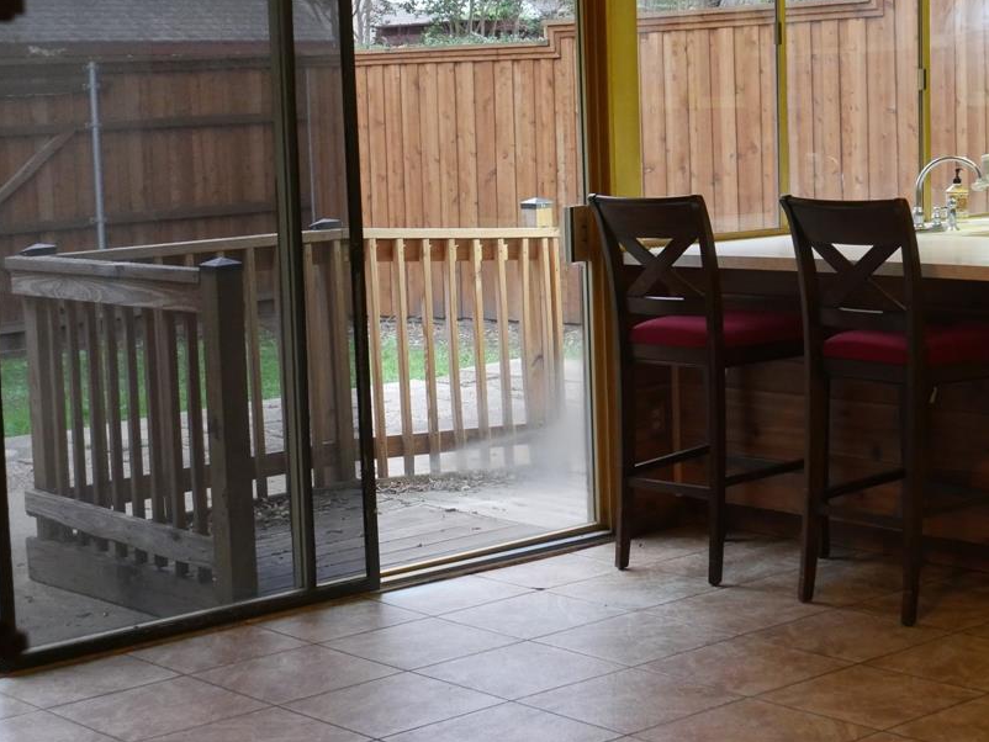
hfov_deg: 26.3
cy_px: 271
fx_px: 2115
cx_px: 586
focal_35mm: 74
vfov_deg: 19.9
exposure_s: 1/60
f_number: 5.4
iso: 3200
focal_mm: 29
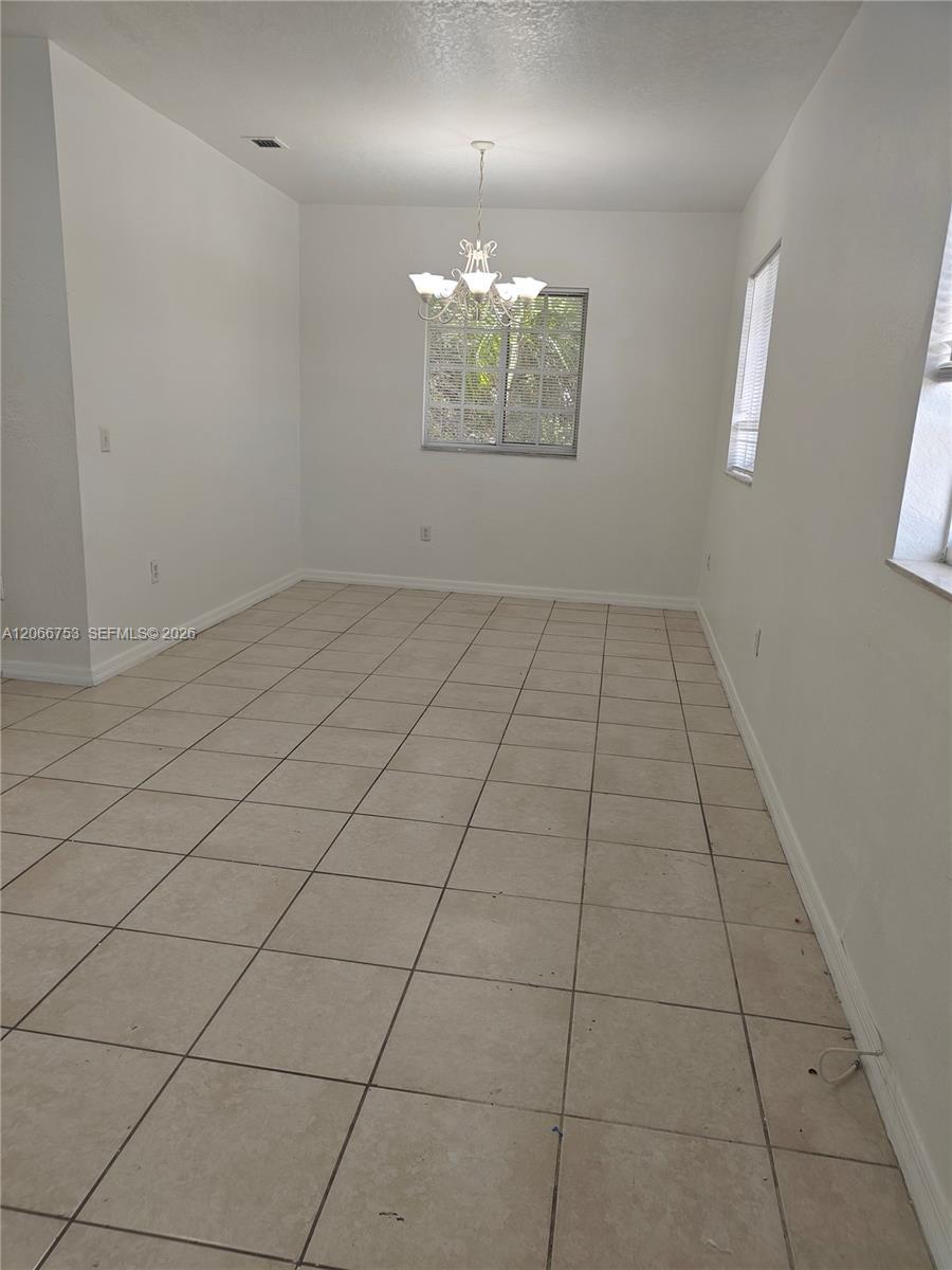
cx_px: 476
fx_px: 880
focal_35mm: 24
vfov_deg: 71.6
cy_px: 635
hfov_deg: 56.8
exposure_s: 1/120
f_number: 1.8
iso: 64
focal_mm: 5.59
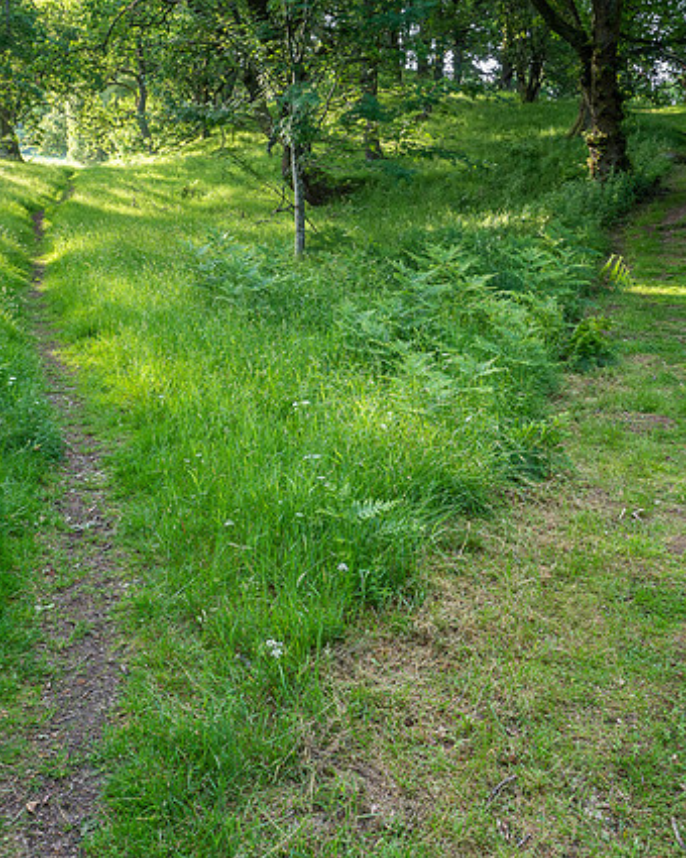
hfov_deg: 45.8
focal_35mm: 32
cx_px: 337
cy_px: 421
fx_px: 812
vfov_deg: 55.7
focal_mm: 12
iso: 200
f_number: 6.3
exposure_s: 1/30
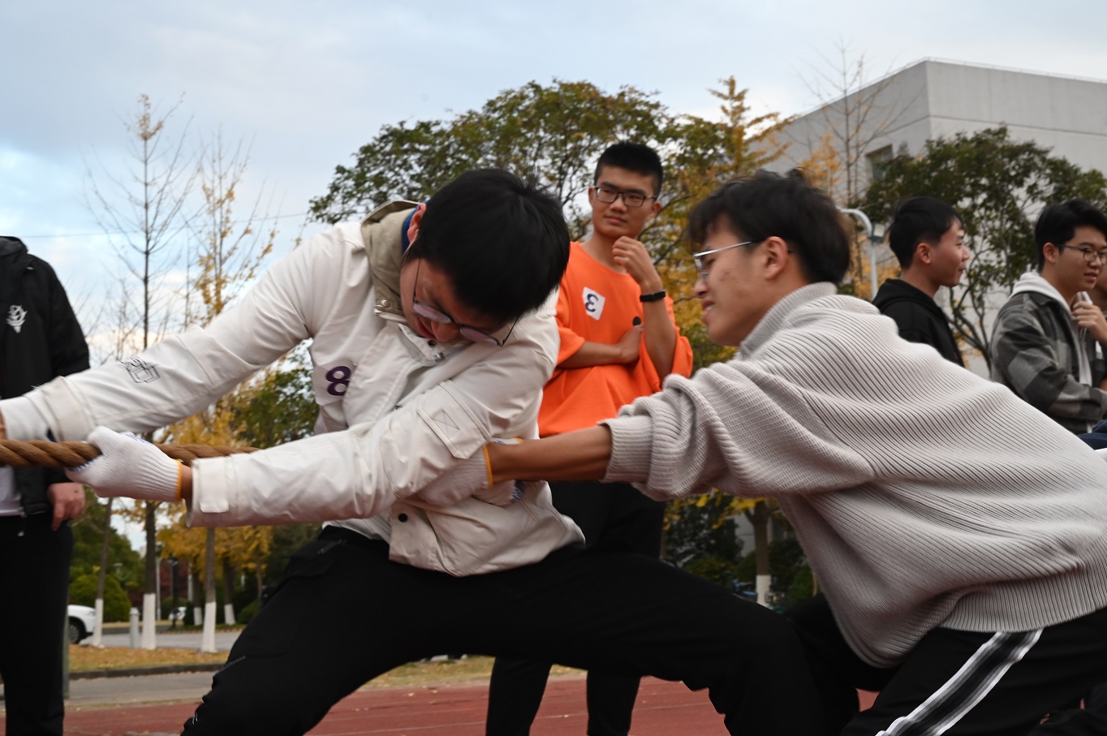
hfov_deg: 36.3
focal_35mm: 55
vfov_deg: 24.6
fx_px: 1690
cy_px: 385
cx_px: 546
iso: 1250
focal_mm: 50
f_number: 11
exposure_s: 1/60
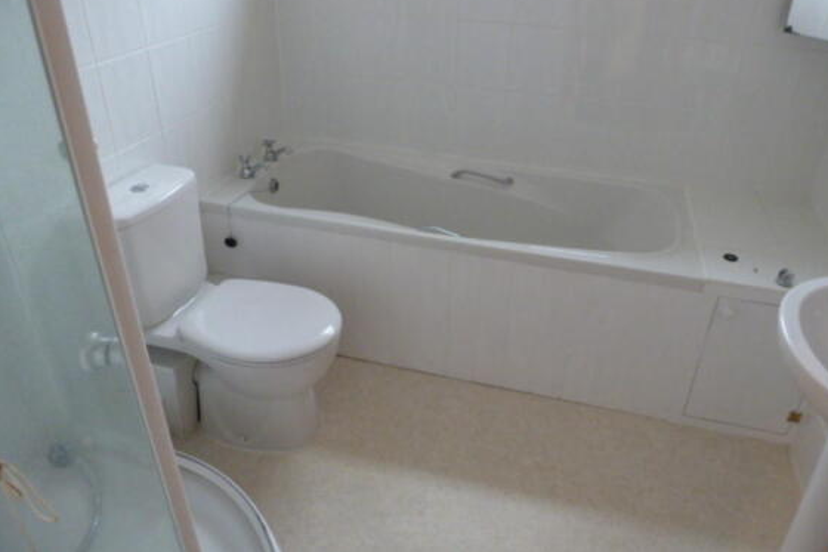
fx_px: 598
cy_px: 230
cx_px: 427
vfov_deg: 49.3
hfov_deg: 69.4
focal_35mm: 26
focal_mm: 4.3
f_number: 3.3
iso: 640
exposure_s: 1/15
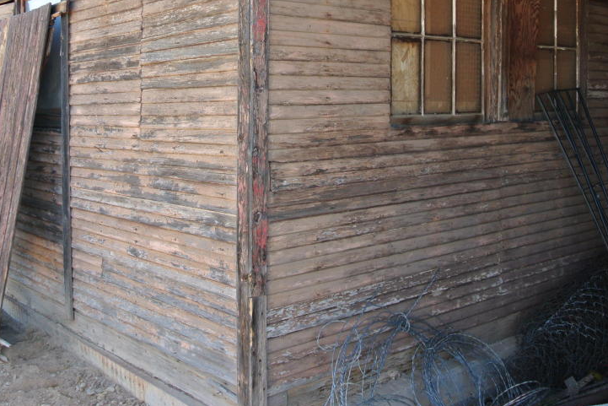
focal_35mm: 43
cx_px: 304
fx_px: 726
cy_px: 127
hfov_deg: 45.4
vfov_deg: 30.9
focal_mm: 10
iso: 100
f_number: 5.6
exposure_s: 1/60
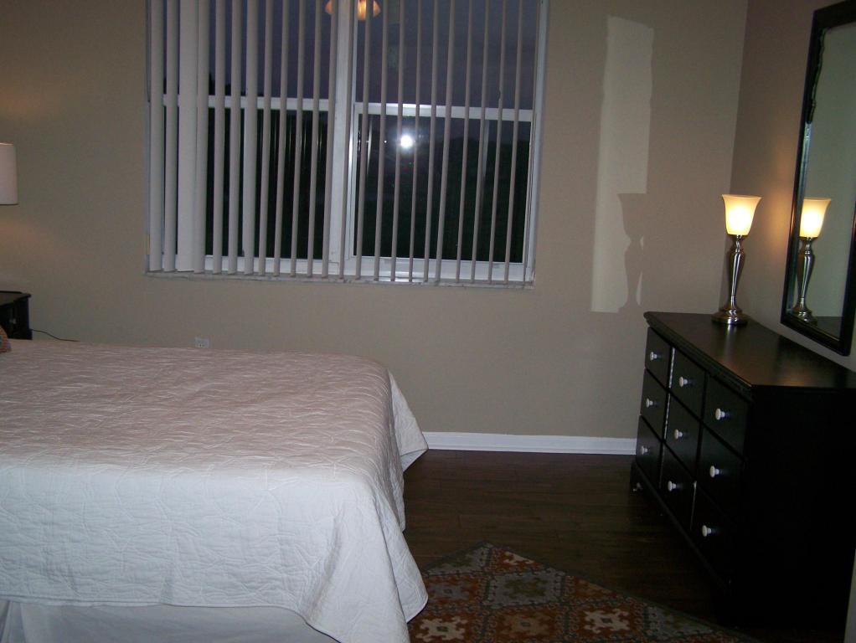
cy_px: 322
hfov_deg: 48.9
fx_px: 940
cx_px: 428
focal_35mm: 38
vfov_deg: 37.8
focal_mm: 6.3
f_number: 2.8
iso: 160
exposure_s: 1/60
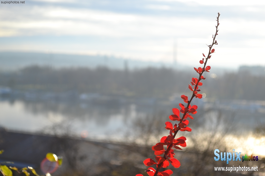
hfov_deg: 24.6
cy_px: 88
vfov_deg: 16.6
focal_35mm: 82
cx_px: 132
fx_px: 607
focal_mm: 55
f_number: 7.1
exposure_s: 1/250
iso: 100
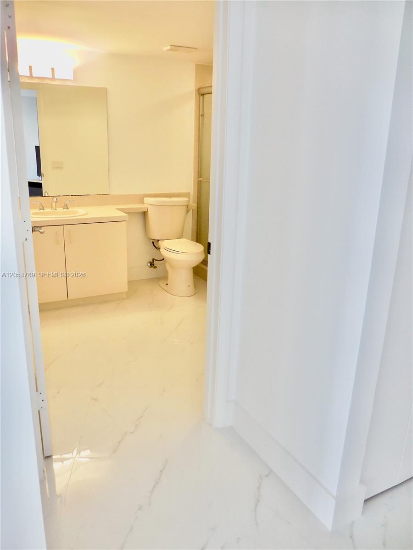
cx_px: 206
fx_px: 445
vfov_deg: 63.4
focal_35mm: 28
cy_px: 275
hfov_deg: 49.7
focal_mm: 5
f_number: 3.5
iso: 125
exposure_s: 1/30
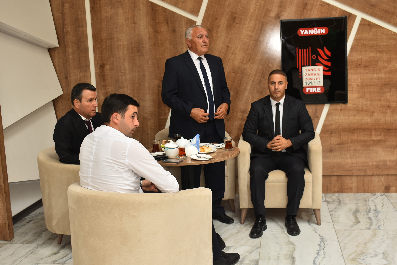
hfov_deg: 42.3
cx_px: 198
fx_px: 513
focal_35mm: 46
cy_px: 132
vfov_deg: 28.9
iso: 100
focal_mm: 31
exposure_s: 1/60
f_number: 5.6
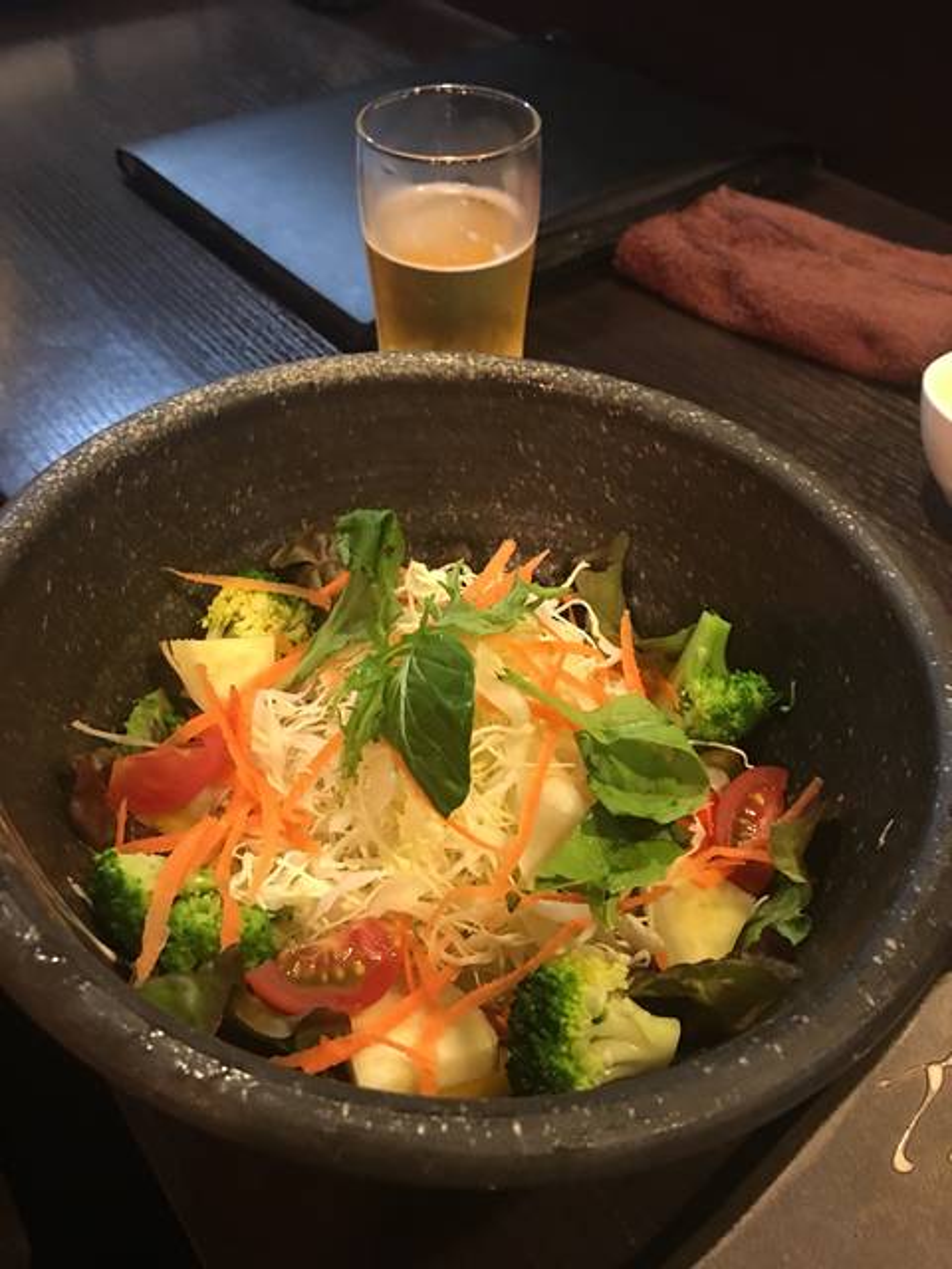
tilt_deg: -45.2
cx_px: 476
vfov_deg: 61.7
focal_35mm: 29
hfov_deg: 48.2
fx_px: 1063
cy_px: 634
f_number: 2.2
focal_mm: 4.15
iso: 64
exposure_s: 1/4
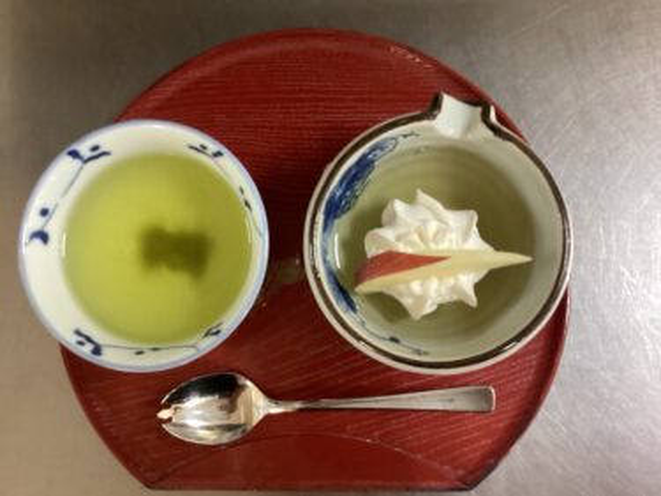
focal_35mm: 31
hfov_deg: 58.4
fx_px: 592
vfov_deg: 45.4
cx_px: 330
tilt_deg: -84.9
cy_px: 248
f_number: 2.4
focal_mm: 3.3
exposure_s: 1/40
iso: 320
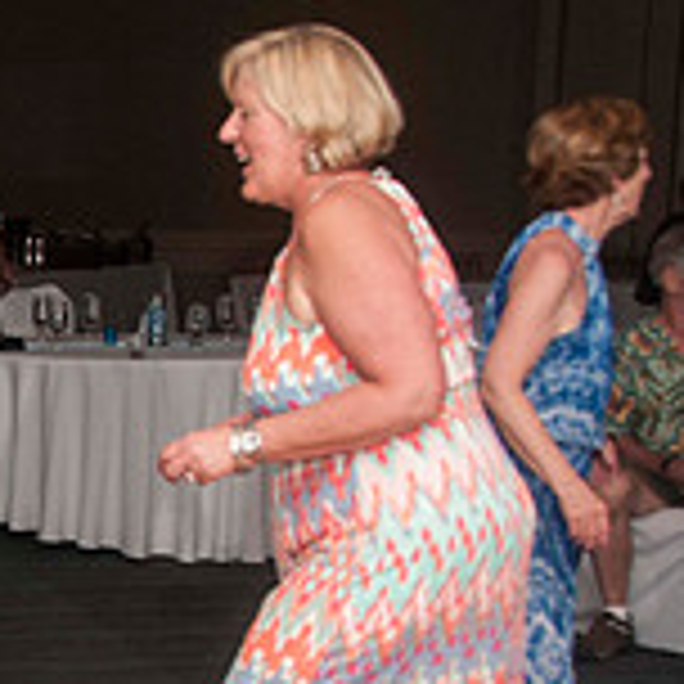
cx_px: -436
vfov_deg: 17.7
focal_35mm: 97
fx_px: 2168
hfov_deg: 15.9
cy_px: 569
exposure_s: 1/60
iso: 400
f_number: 5.6
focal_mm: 20
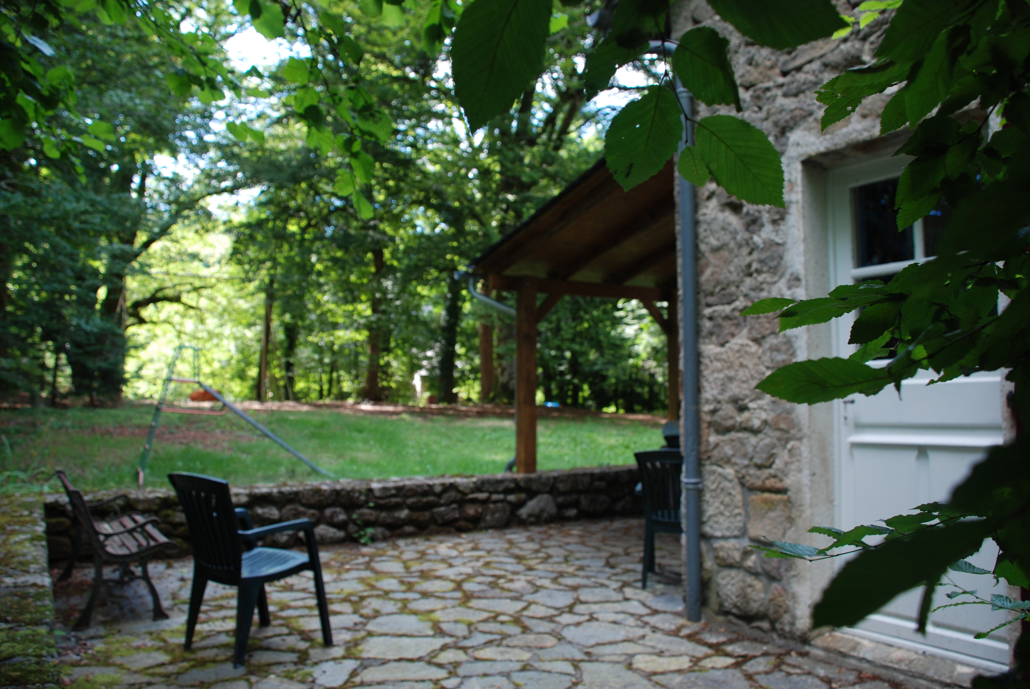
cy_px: 344
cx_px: 515
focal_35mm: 30
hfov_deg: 61.9
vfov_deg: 43.7
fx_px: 859
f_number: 4
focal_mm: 20
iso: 200
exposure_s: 1/60
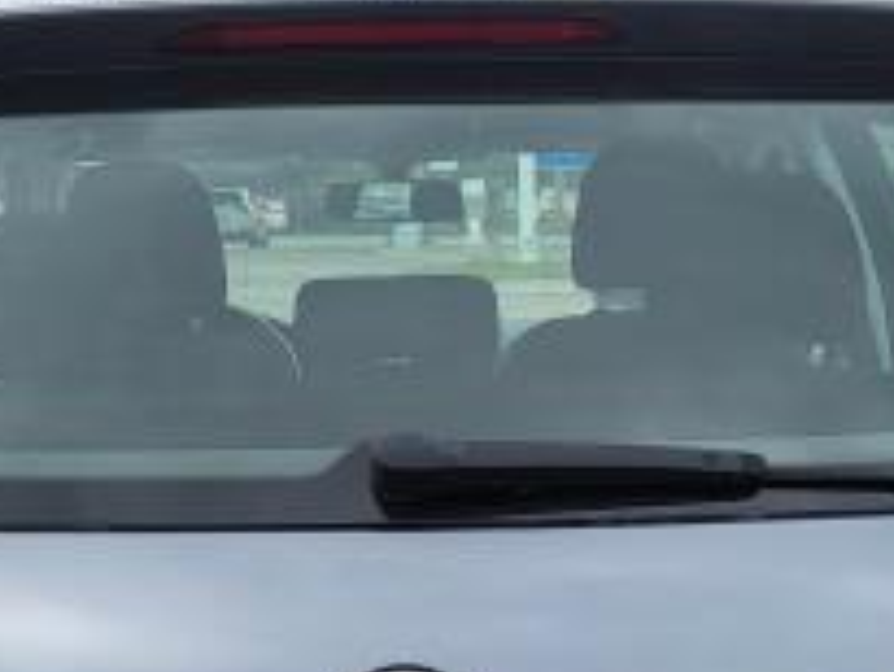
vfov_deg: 17.4
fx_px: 2093
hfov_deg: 24.1
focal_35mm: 81
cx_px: 388
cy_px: 807
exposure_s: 1/834
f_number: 1.8
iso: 40
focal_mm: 5.4
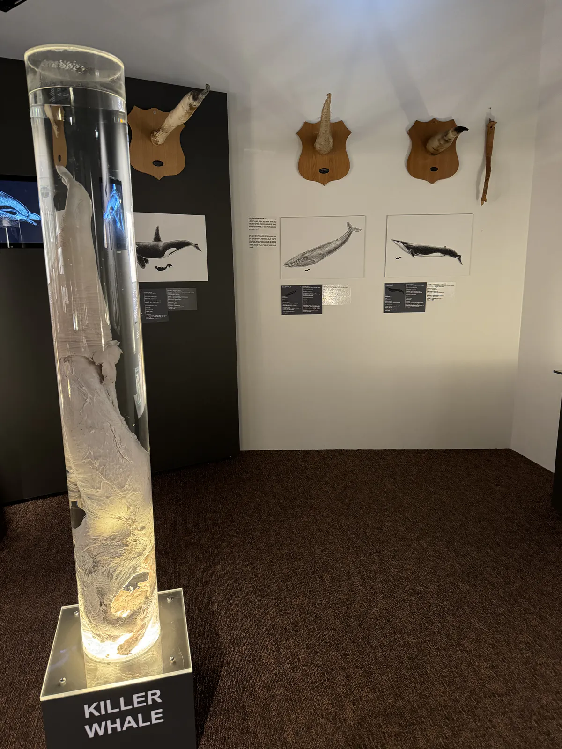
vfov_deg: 71.6
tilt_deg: -11.9
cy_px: 374
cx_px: 281
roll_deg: +1.4
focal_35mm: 24
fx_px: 520
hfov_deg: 56.8
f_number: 1.78
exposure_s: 1/50
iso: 640
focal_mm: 6.76
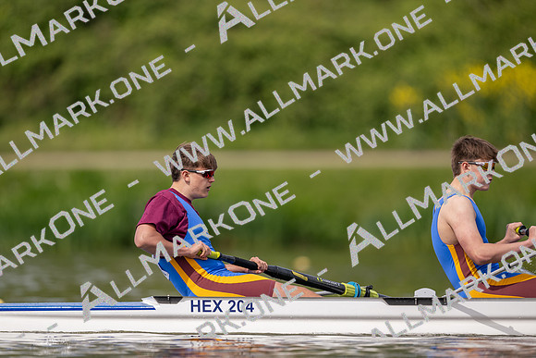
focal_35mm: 600
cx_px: 268
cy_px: 179
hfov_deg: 3.4
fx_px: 8935
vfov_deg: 2.3
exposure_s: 1/2500
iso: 320
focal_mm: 600
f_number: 4
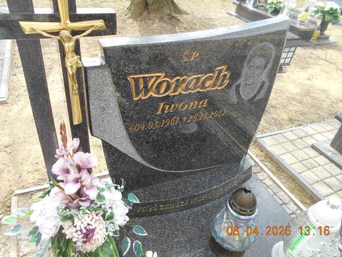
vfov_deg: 53.1
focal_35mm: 26
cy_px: 128
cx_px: 171
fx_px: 257
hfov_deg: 67.3
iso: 80
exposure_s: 1/125
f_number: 3.2
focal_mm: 4.6
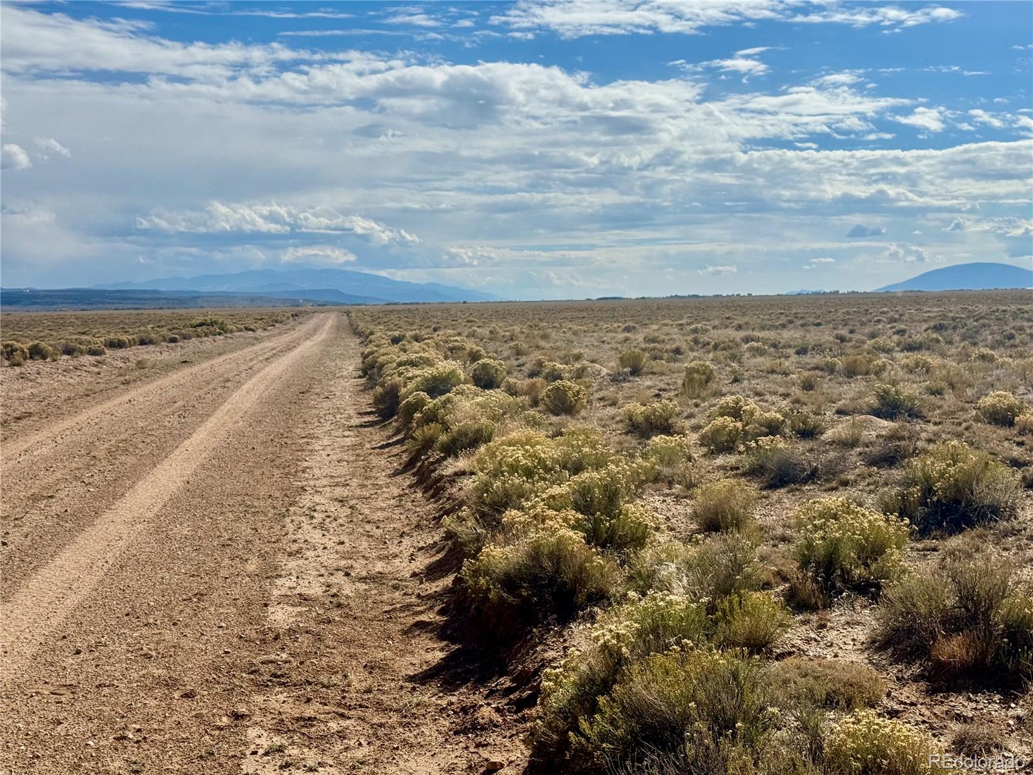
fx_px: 1432
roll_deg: +1.4
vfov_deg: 30.3
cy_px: 388
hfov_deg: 39.7
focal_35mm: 48
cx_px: 516
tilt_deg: -4.3
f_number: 1.78
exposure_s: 1/12500
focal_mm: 6.76
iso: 80
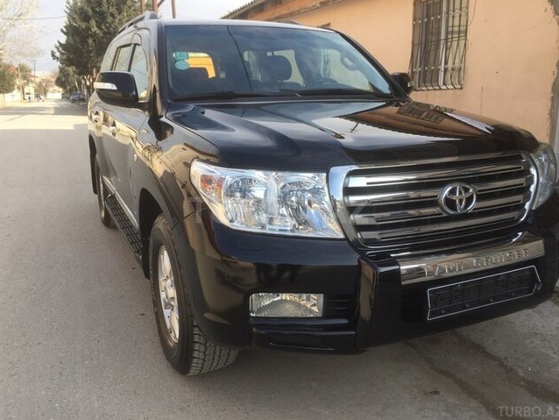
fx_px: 485
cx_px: 279
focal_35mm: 30
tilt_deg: -12.6
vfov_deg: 46.8
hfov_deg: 59.9
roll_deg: +0.7
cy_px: 210
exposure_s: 1/648
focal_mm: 4.15
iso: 32
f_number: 2.2
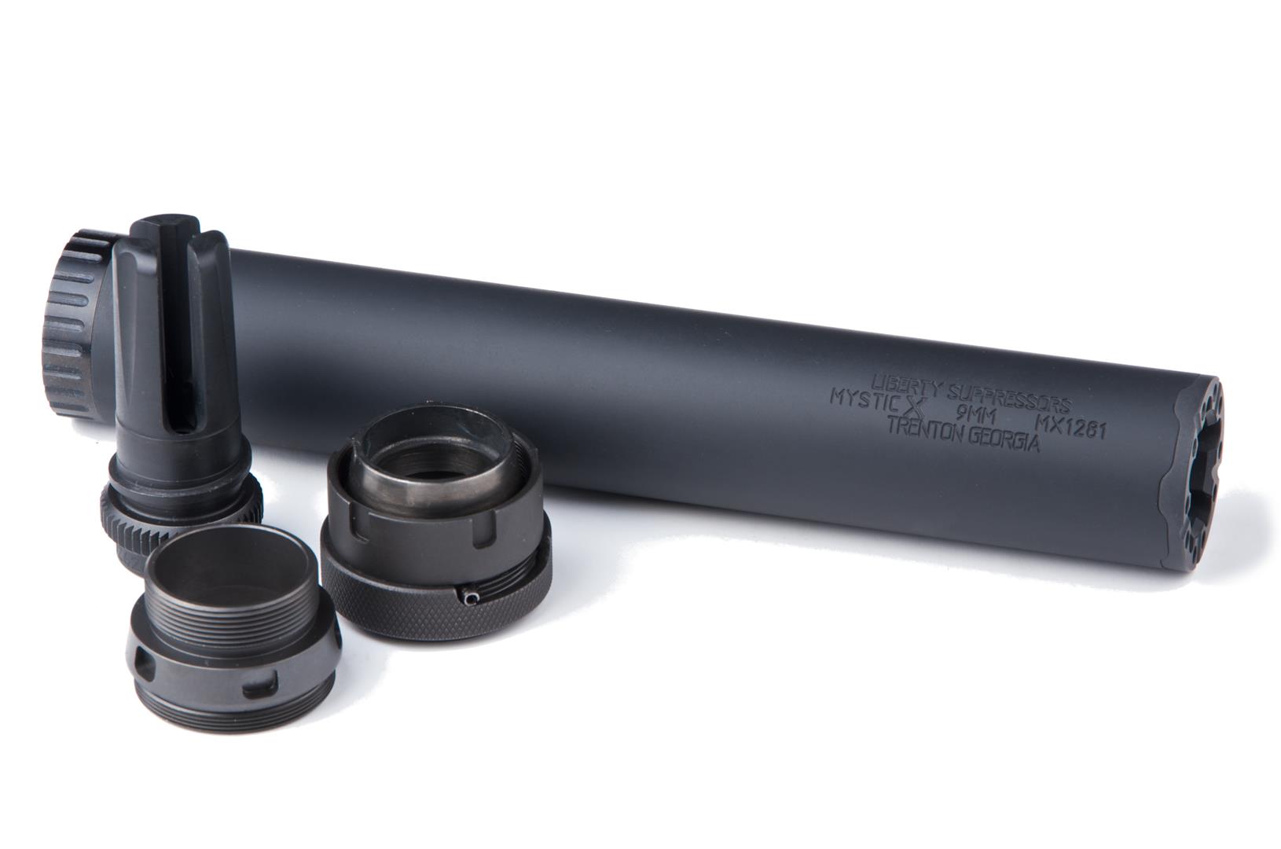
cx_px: 640
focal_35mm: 300
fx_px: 10654
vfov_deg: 4.6
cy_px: 424
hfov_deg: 6.9
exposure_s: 1/125
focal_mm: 200
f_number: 20
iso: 100
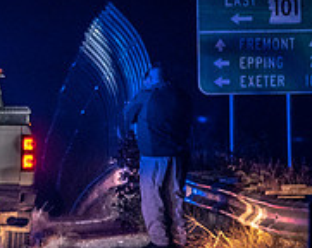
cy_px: 119
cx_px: -106
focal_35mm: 929
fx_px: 8560
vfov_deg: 1.7
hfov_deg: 2.1
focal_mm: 190
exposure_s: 1/30
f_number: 5.6
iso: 2000
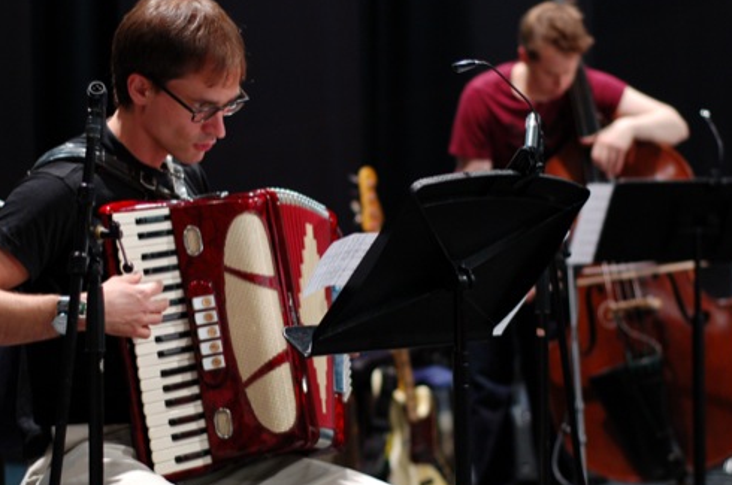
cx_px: 344
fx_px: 1989
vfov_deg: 13.9
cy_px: 226
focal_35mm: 98
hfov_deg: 20.8
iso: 800
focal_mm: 50
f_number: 2.5
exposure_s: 1/25
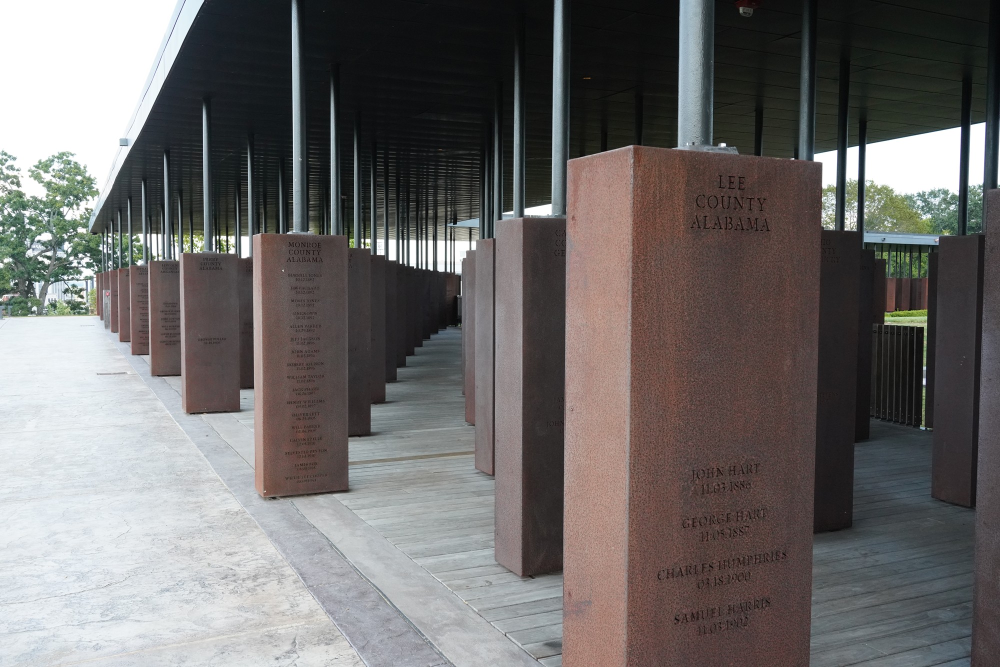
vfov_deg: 40.0
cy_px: 334
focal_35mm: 33
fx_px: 917
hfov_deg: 57.2
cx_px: 500
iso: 3200
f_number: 14
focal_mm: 33
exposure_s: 1/100
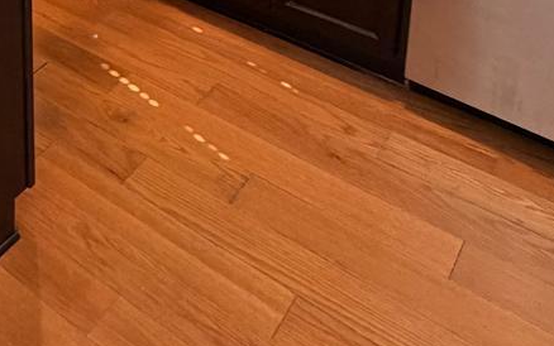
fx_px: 785
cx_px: -145
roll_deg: +3.3
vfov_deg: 19.3
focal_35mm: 52
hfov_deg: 31.2
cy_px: -265
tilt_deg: -13.8
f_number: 2.2
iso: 200
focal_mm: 2.22
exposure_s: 1/60
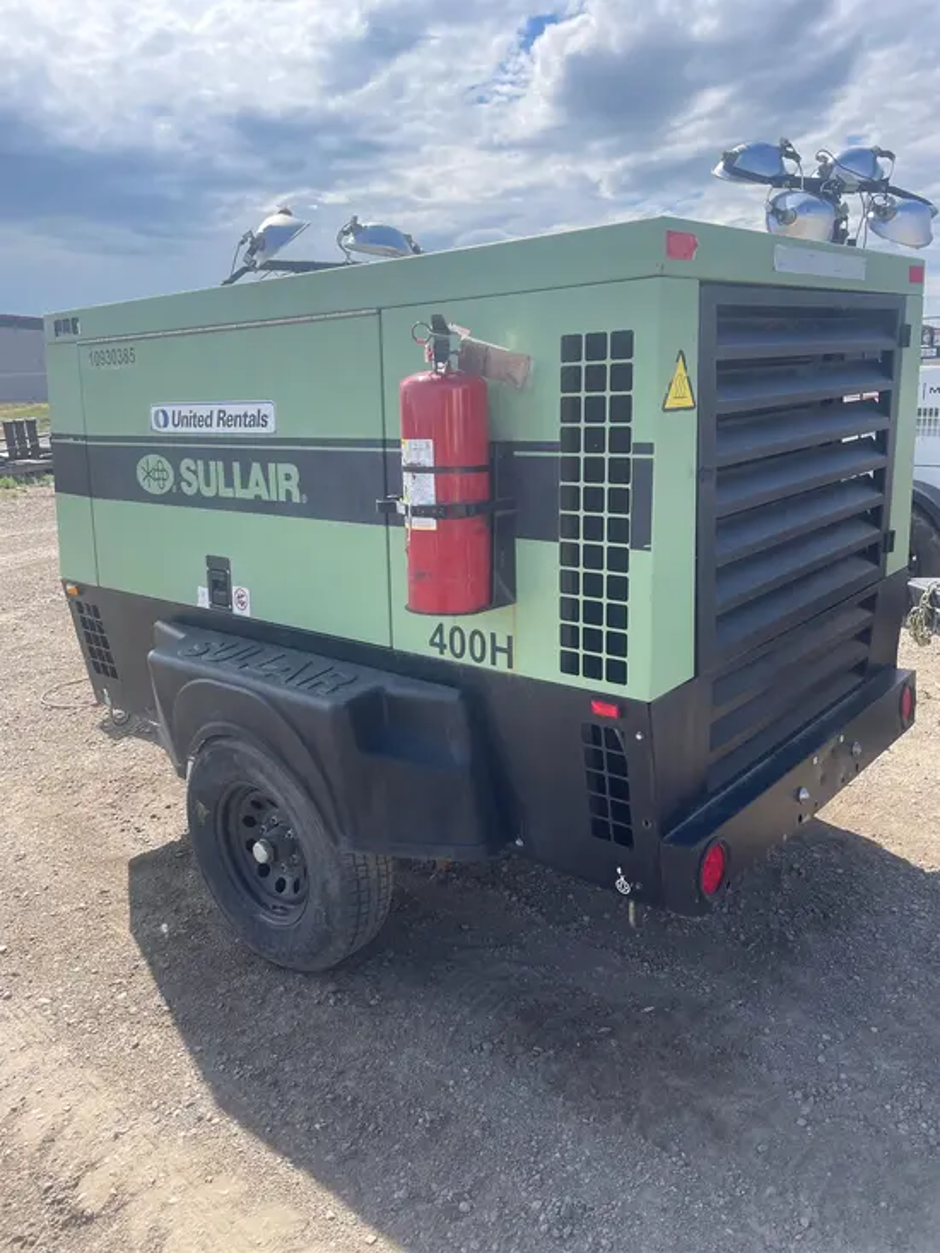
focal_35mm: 26
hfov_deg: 53.1
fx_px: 941
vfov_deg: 67.3
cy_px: 626
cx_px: 470
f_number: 1.6
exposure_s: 1/2398
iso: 50
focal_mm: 4.2
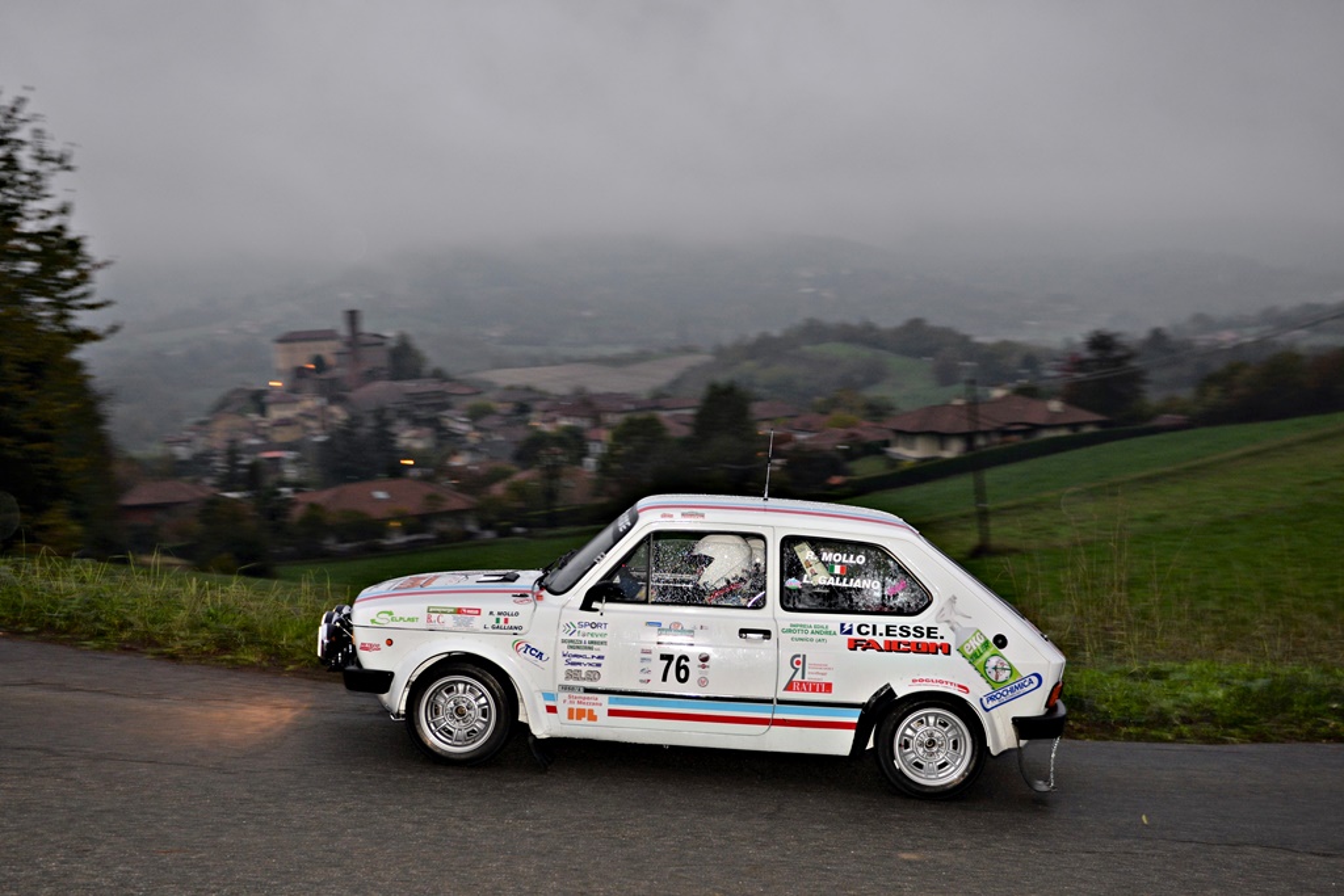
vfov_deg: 41.1
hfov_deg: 58.7
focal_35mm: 32
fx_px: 1195
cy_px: 448
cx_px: 672
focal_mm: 32
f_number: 2.8
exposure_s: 1/200
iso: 400
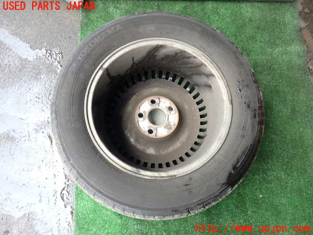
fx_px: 271
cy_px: 118
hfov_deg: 60.0
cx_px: 156
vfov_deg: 46.8
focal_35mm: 30
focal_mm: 5.4
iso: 200
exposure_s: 1/125
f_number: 2.3
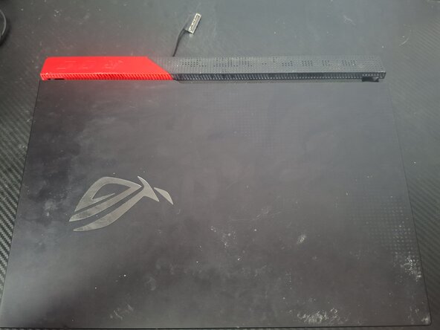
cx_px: 220
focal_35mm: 23
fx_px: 292
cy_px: 165
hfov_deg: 73.9
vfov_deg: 58.9
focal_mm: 5.54
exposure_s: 1/25
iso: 640
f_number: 1.8
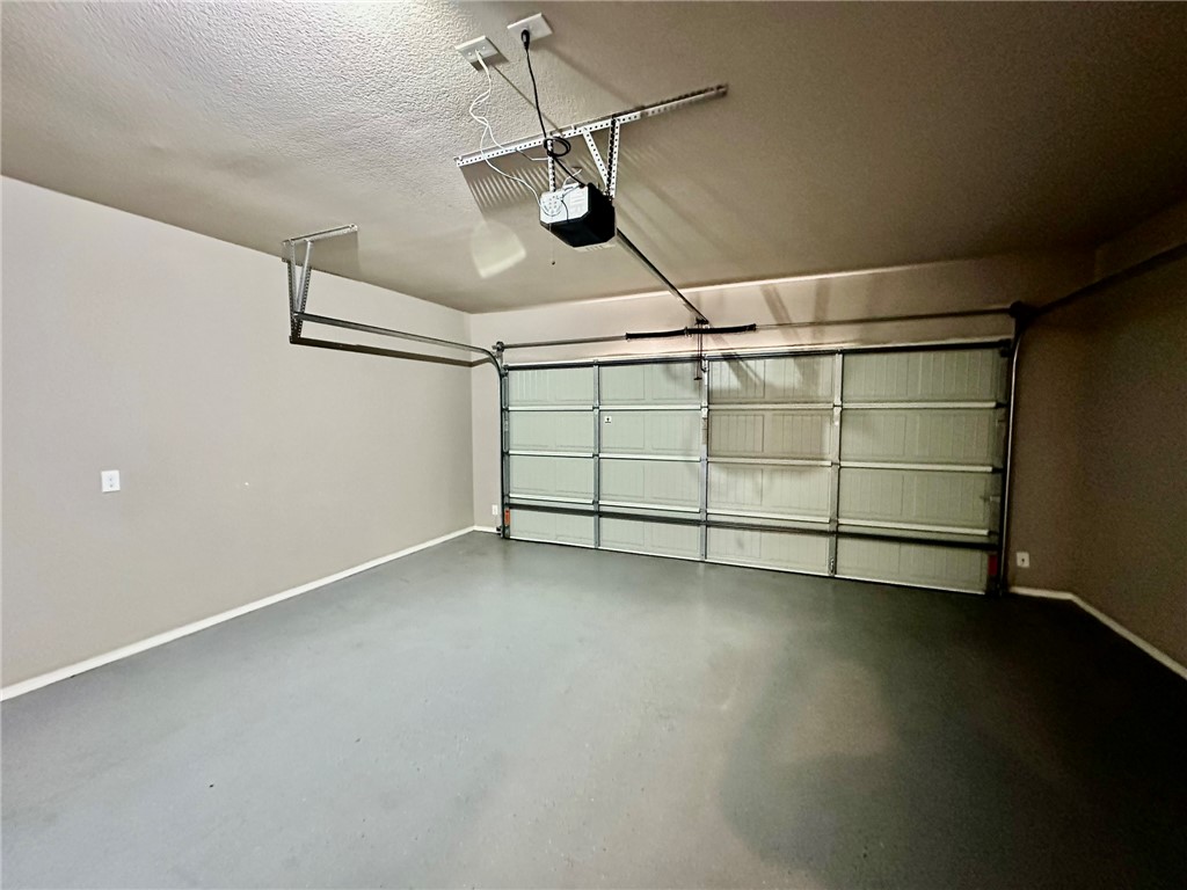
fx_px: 480
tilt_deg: -3.7
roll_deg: -0.3
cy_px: 445
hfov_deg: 102.1
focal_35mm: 14
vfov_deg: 85.7
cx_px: 594
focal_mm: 2.22
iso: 1250
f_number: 2.2
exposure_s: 1/60
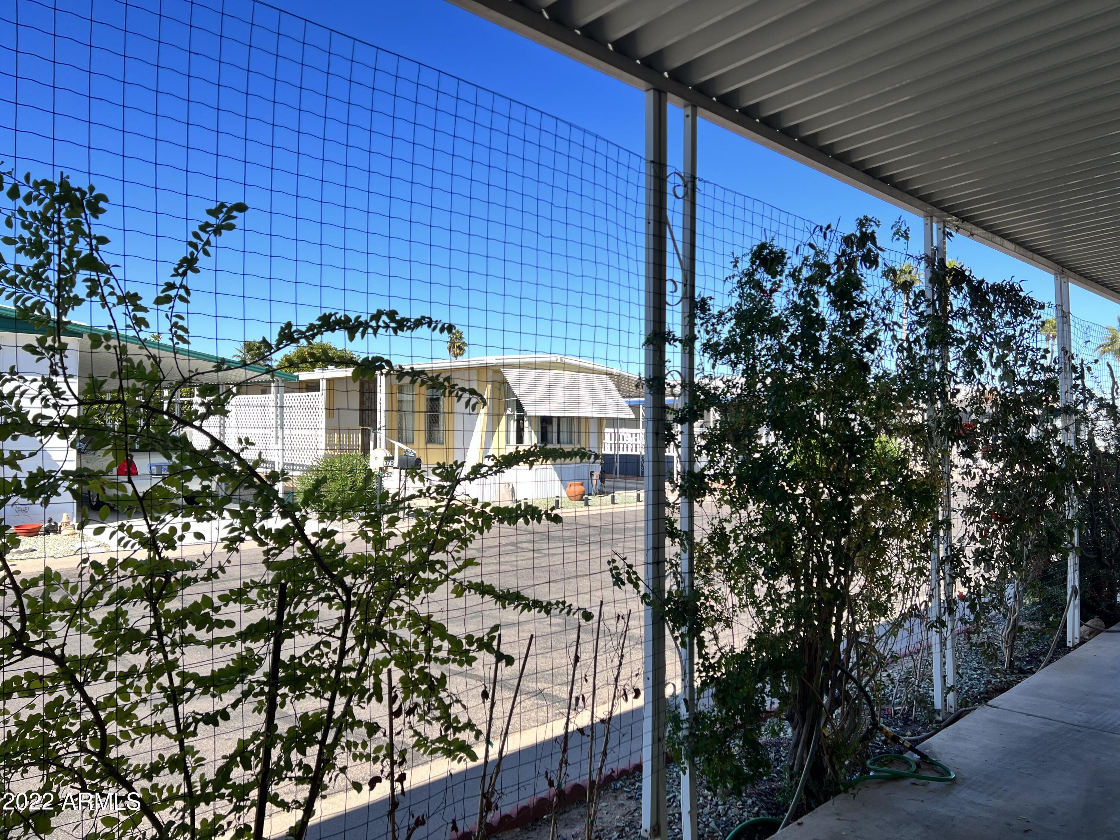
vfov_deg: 53.1
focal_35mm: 26
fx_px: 841
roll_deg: -0.7
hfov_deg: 67.3
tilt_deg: +1.7
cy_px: 420
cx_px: 560
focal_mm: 5.7
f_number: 1.5
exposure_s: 1/658
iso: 50
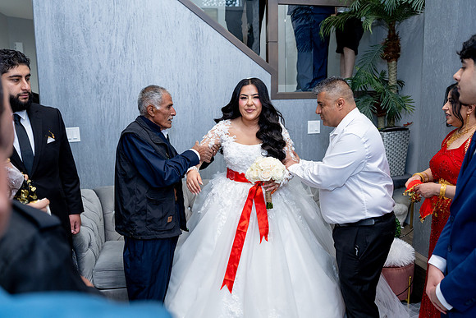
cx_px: 238
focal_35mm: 28
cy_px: 159
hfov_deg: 65.5
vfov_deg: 46.4
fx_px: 370
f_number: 2.8
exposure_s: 1/160
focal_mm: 28
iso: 1000
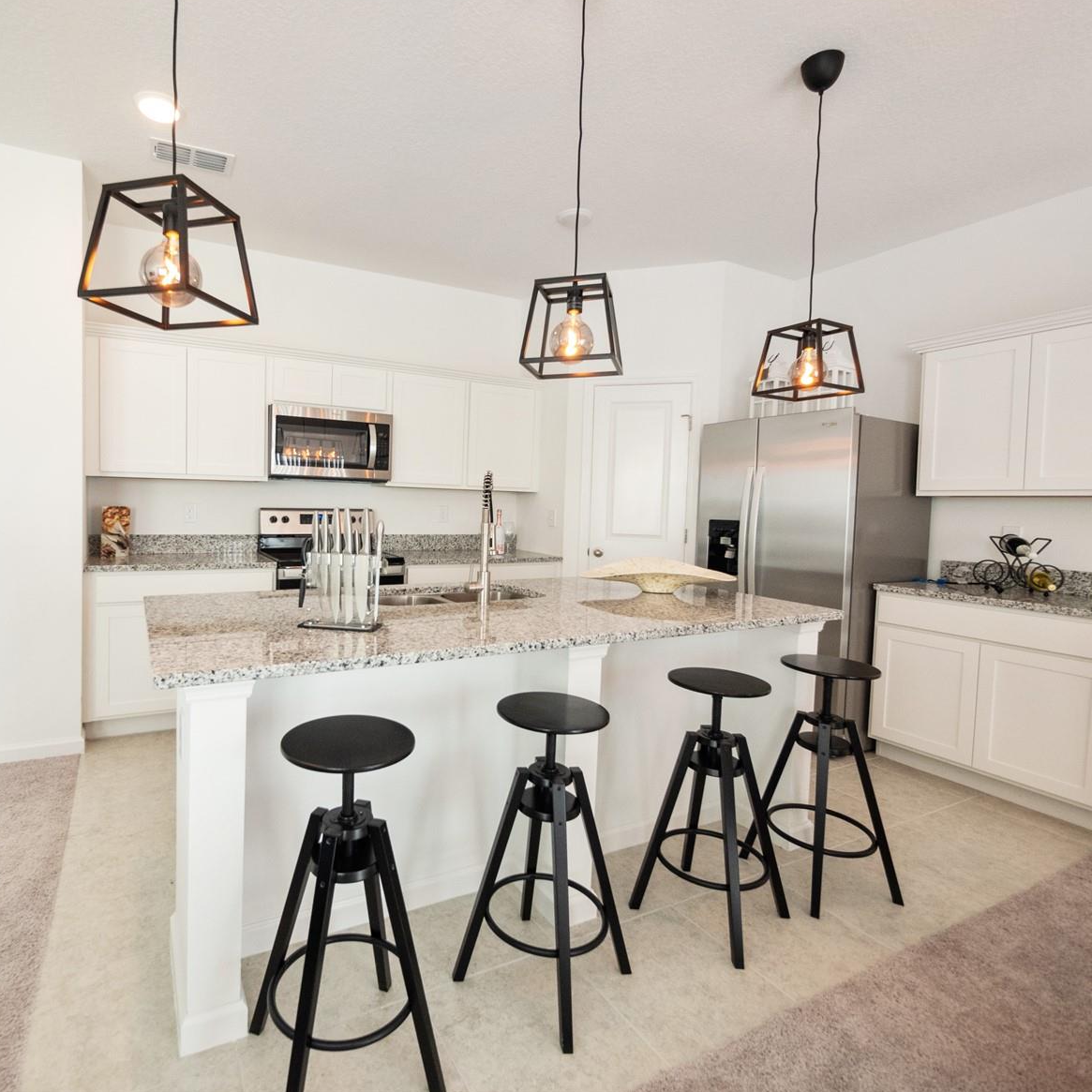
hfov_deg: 83.3
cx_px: 455
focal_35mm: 17
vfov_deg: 84.0
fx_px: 607
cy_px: 534
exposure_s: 1/60
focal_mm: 7
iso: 1250
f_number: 4
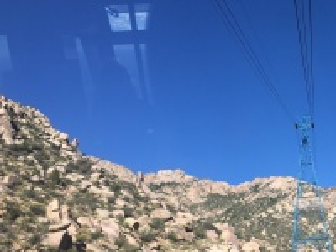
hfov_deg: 34.1
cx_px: 306
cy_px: 203
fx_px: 514
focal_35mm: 53
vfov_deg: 27.0
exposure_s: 1/651
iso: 25
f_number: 2.2
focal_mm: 4.15
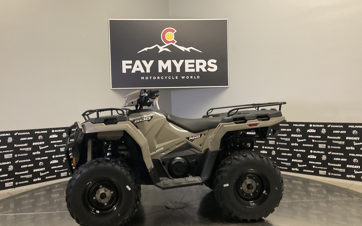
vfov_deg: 40.6
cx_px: 182
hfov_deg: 61.2
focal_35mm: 31
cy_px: 108
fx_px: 306
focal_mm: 3
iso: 200
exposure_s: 1/60
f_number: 1.8
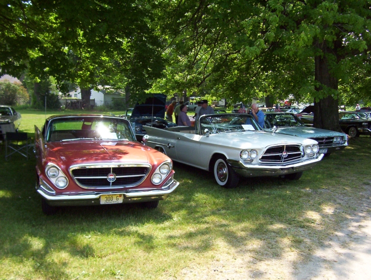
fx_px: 387
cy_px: 140
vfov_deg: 39.8
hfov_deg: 51.2
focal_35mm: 36
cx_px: 186
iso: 100
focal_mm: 5.54
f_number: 2.76
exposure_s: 1/809
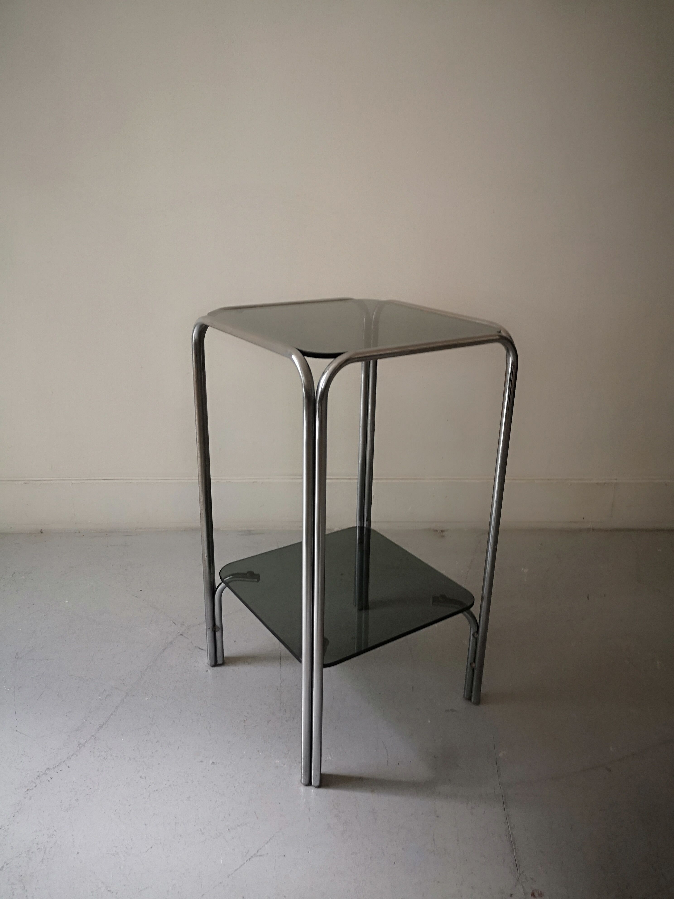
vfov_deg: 65.3
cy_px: 450
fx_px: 701
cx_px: 337
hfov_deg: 51.4
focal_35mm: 27
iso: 125
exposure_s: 1/50
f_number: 1.8
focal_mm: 3.95
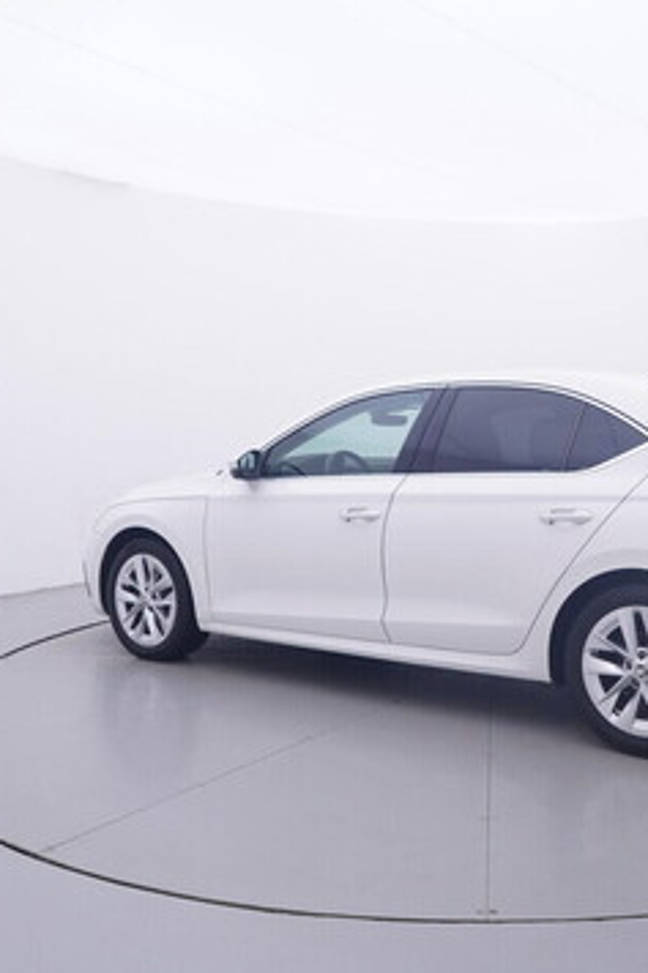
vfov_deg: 54.8
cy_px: 480
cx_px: 496
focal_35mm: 35
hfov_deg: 37.0
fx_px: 940
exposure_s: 1/80
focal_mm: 15
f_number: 5
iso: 200
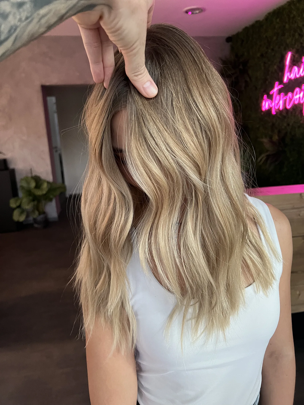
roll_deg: +3.8
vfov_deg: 67.3
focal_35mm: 26
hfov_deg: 53.1
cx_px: 152
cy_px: 202
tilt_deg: -14.4
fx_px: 304
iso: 400
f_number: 1.5
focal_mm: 5.7
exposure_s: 1/52
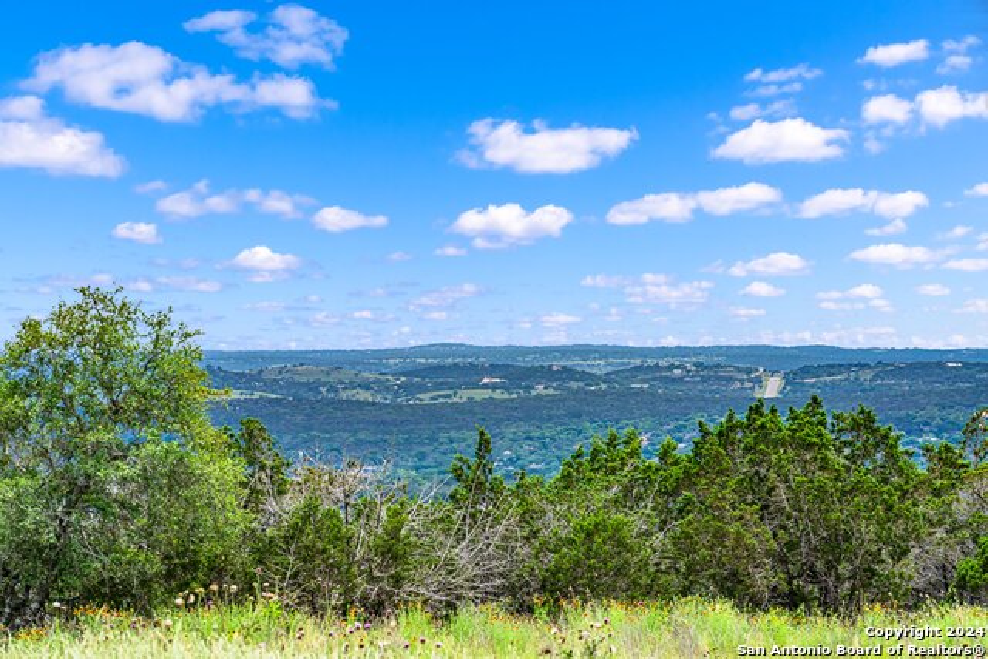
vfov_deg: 7.7
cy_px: 330
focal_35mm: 178
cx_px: 494
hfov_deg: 11.5
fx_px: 4886
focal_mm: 178
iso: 125
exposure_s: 1/250
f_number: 9
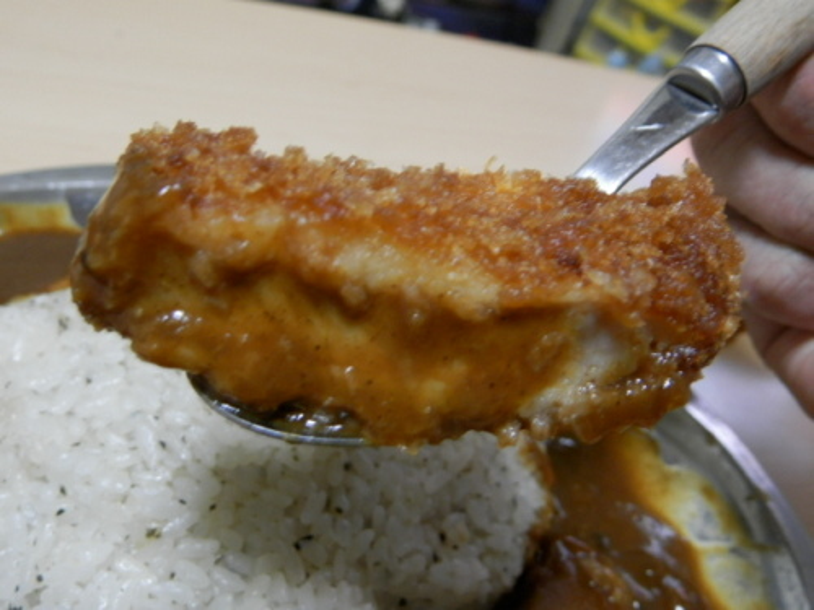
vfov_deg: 41.8
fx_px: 800
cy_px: 305
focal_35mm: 34
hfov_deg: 54.0
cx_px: 407
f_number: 3.3
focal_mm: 6.1
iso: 250
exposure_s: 1/10
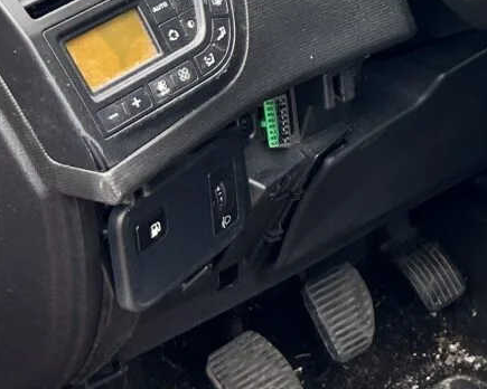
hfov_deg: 15.9
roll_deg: +0.2
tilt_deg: -23.0
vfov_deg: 13.4
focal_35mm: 112
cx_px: 712
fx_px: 1614
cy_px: -85
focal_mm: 5.7
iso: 50
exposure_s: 1/298
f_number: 1.5
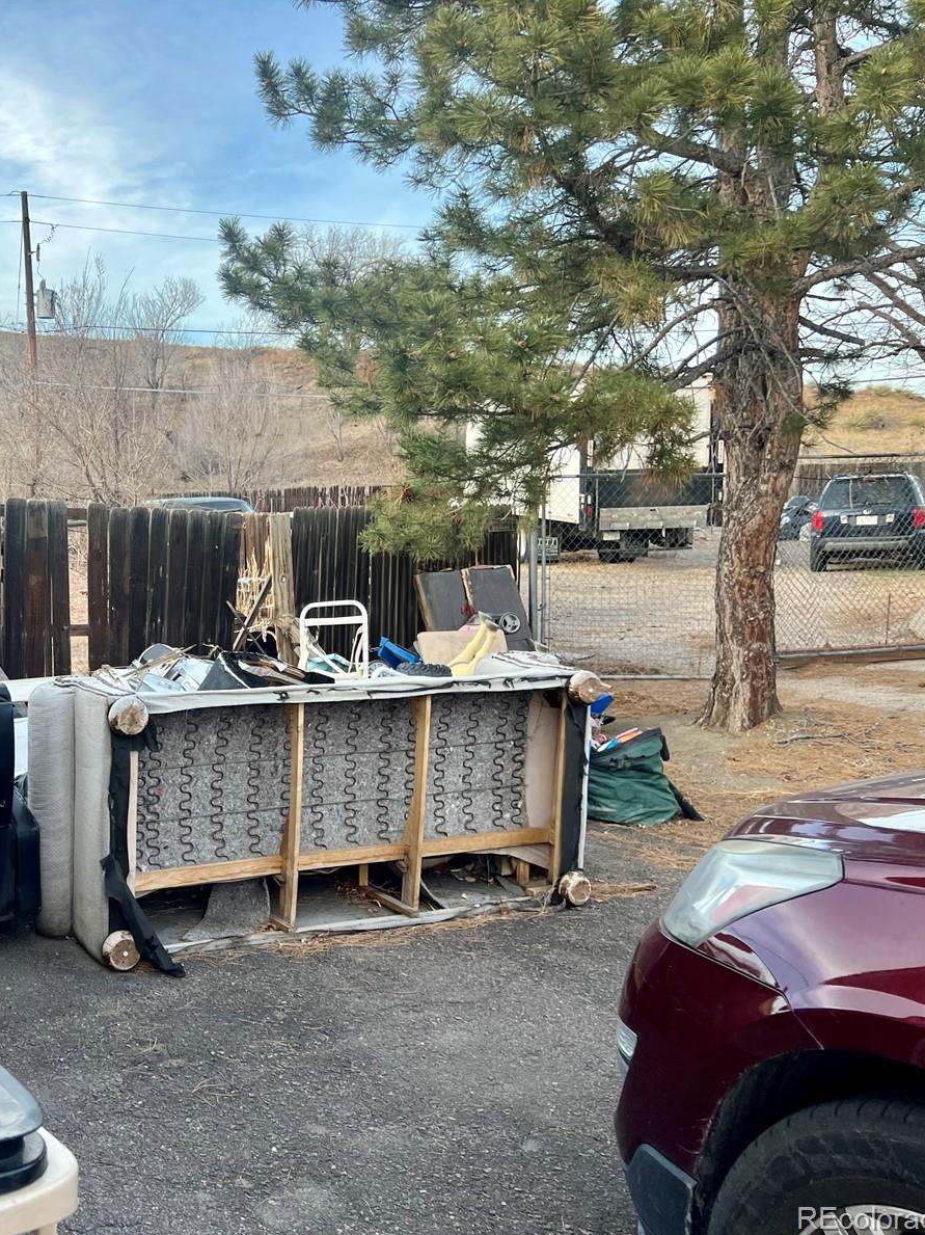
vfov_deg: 52.6
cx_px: 135
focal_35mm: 35
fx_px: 1248
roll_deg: +2.5
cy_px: 617
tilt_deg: -5.0
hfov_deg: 38.5
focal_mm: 5.7
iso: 40
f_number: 1.5
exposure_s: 1/195
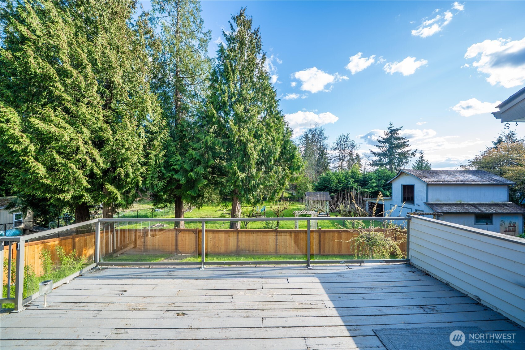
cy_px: 175
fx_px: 175
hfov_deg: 112.6
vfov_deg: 90.0
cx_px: 262
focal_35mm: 12
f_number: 7.1
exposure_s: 1/80
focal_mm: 12
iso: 100
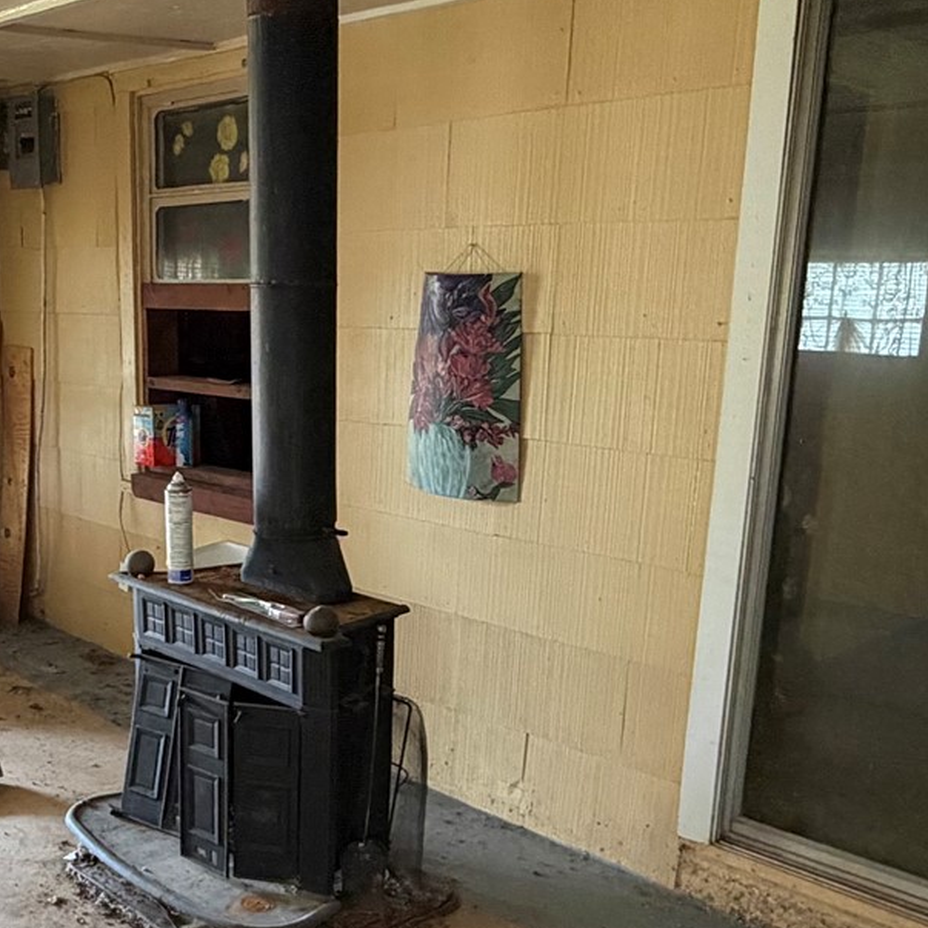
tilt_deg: -15.3
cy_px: 643
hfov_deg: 39.6
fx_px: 1274
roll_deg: -0.1
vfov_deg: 39.4
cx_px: 315
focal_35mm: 42
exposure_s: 1/60
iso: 320
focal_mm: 2.22
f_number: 2.2
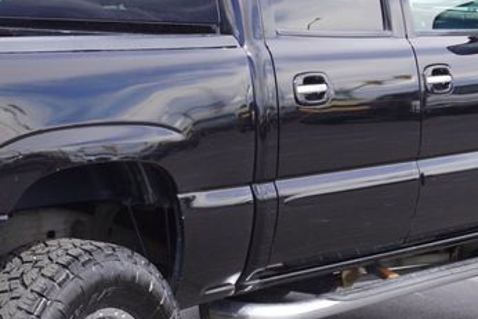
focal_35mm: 133
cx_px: 22
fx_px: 1767
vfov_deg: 10.3
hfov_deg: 15.2
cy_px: 203
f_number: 7.1
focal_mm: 30
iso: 100
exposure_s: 1/100
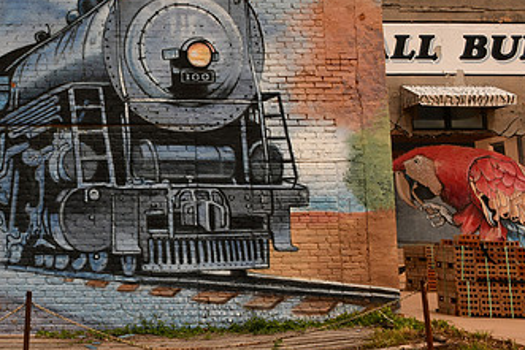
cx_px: 100
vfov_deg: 21.3
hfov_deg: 31.0
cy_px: 69
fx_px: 919
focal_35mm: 63
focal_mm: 24
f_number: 14
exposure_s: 1/125
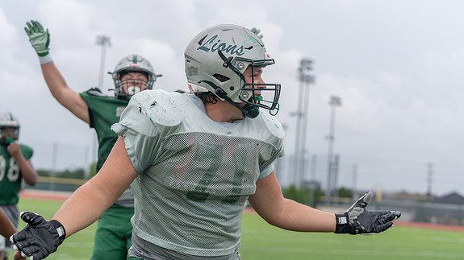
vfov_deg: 16.3
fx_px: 910
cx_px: 232
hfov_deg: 28.6
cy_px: 139
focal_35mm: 74
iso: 250
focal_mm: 70
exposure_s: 1/1250
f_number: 3.5
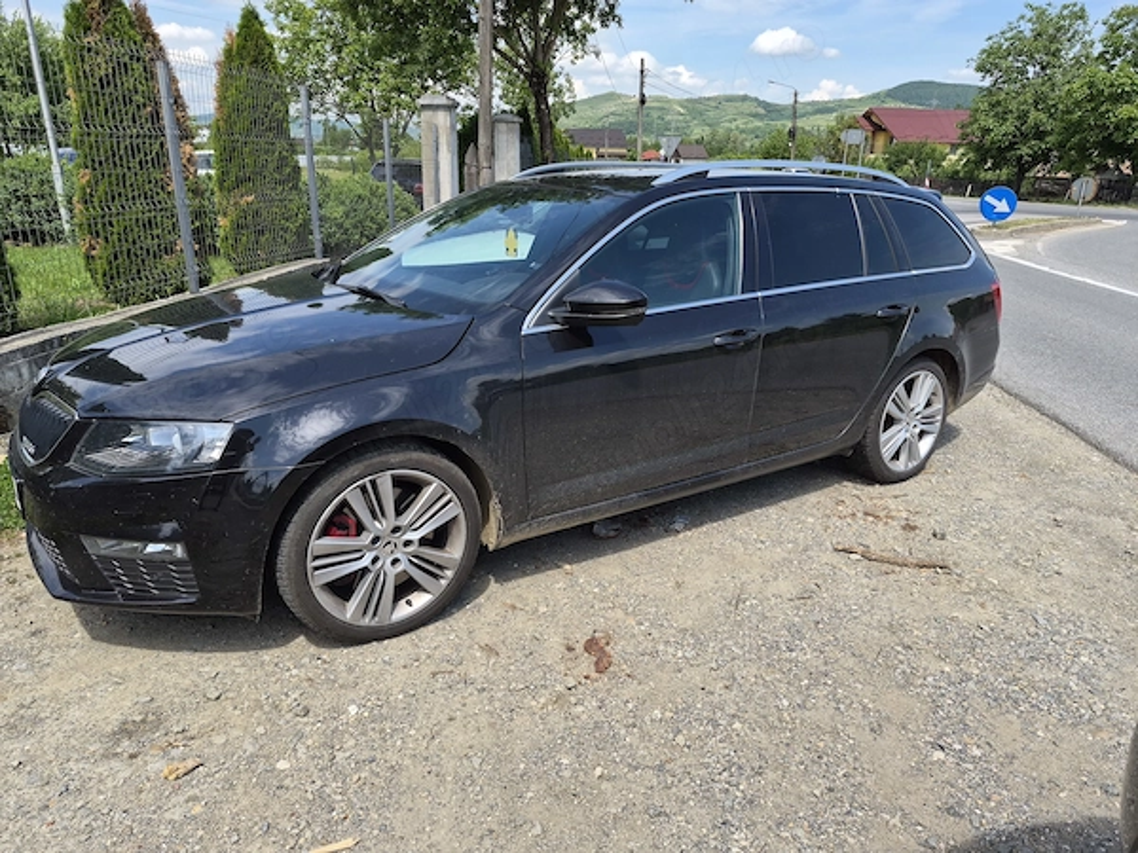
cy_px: 426
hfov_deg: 73.9
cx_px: 569
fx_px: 756
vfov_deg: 58.9
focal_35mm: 23
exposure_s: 1/3560
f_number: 1.8
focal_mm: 5.4
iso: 80
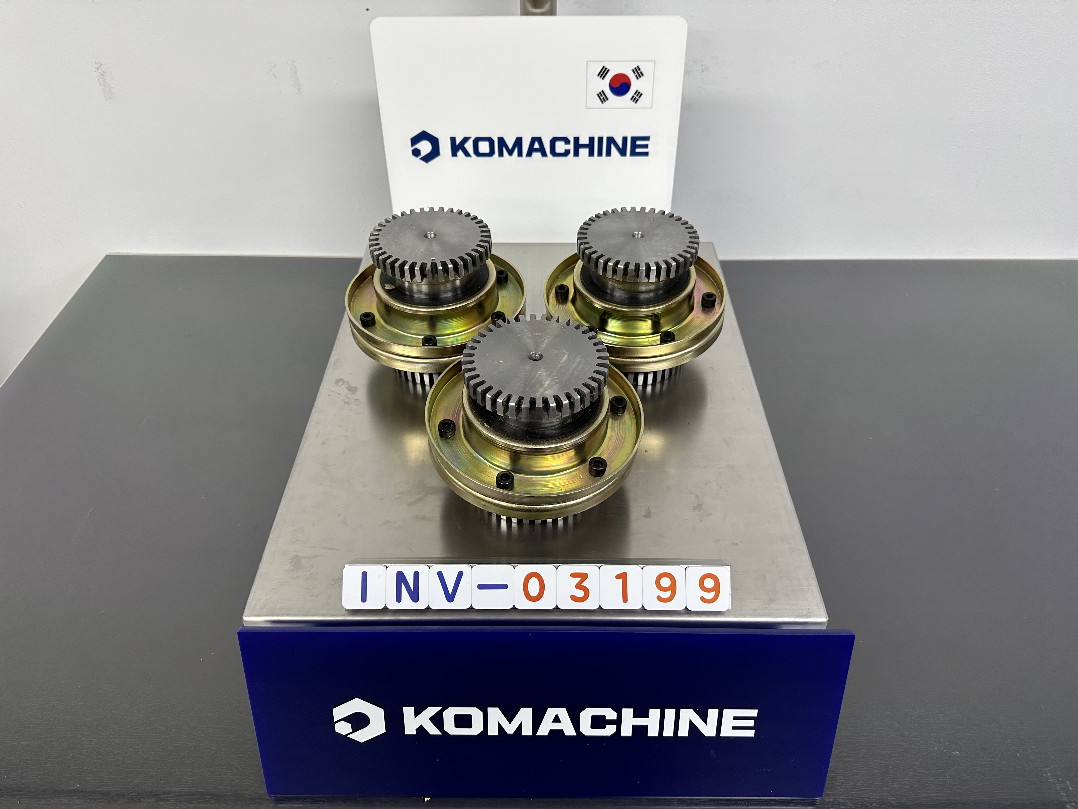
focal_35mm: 24
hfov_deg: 71.6
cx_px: 539
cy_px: 404
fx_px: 747
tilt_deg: -43.5
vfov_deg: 56.8
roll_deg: -0.1
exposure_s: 1/120
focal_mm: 6.86
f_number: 1.78
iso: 160
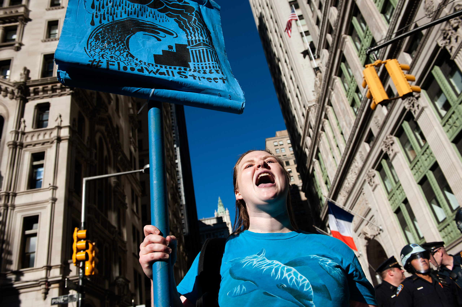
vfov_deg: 42.3
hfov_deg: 60.3
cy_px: 154
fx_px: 398
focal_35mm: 31
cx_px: 231
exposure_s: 1/2500
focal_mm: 31
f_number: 5
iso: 400
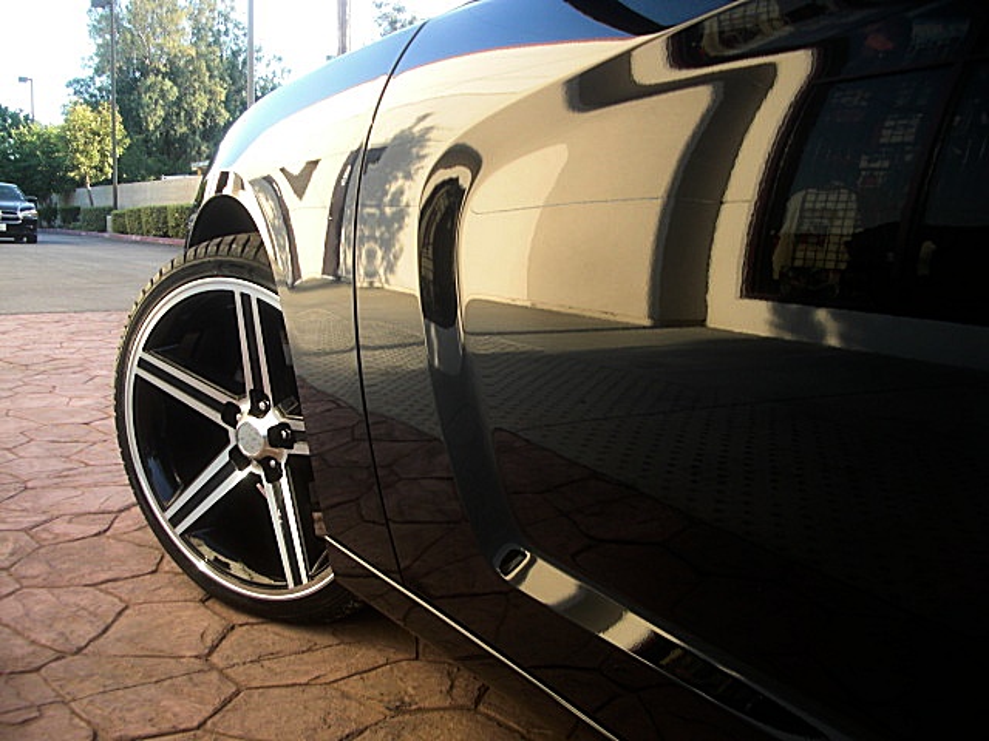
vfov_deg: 39.7
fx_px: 1029
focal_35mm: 36
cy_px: 370
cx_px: 494
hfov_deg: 51.4
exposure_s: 1/80
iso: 50
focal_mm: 6.3
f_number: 2.8
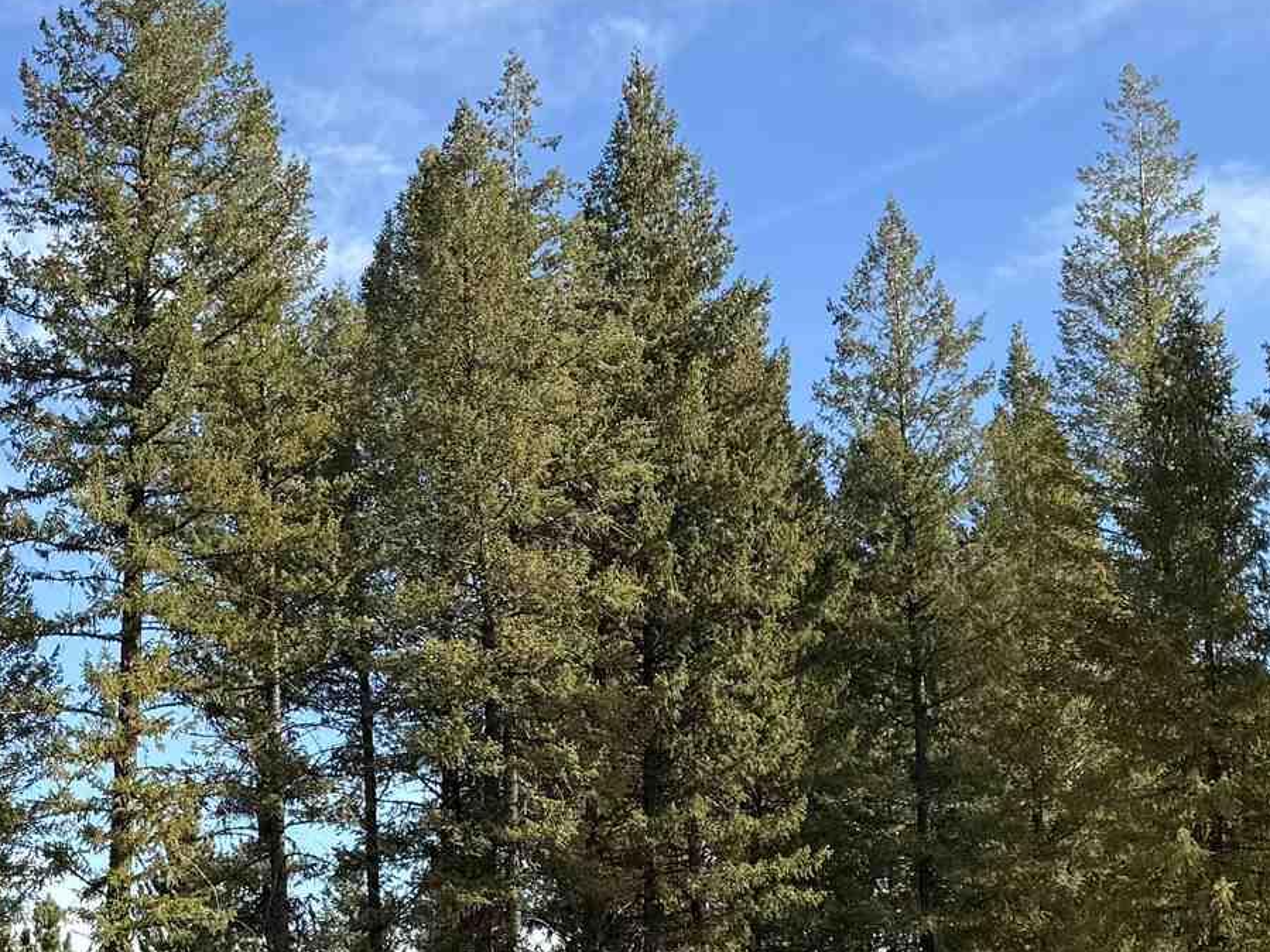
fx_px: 3008
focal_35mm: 82
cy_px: 617
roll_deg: -0.4
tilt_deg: +11.3
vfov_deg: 17.9
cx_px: 102
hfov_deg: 23.2
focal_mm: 6.76
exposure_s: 1/2370
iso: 80
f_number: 1.78
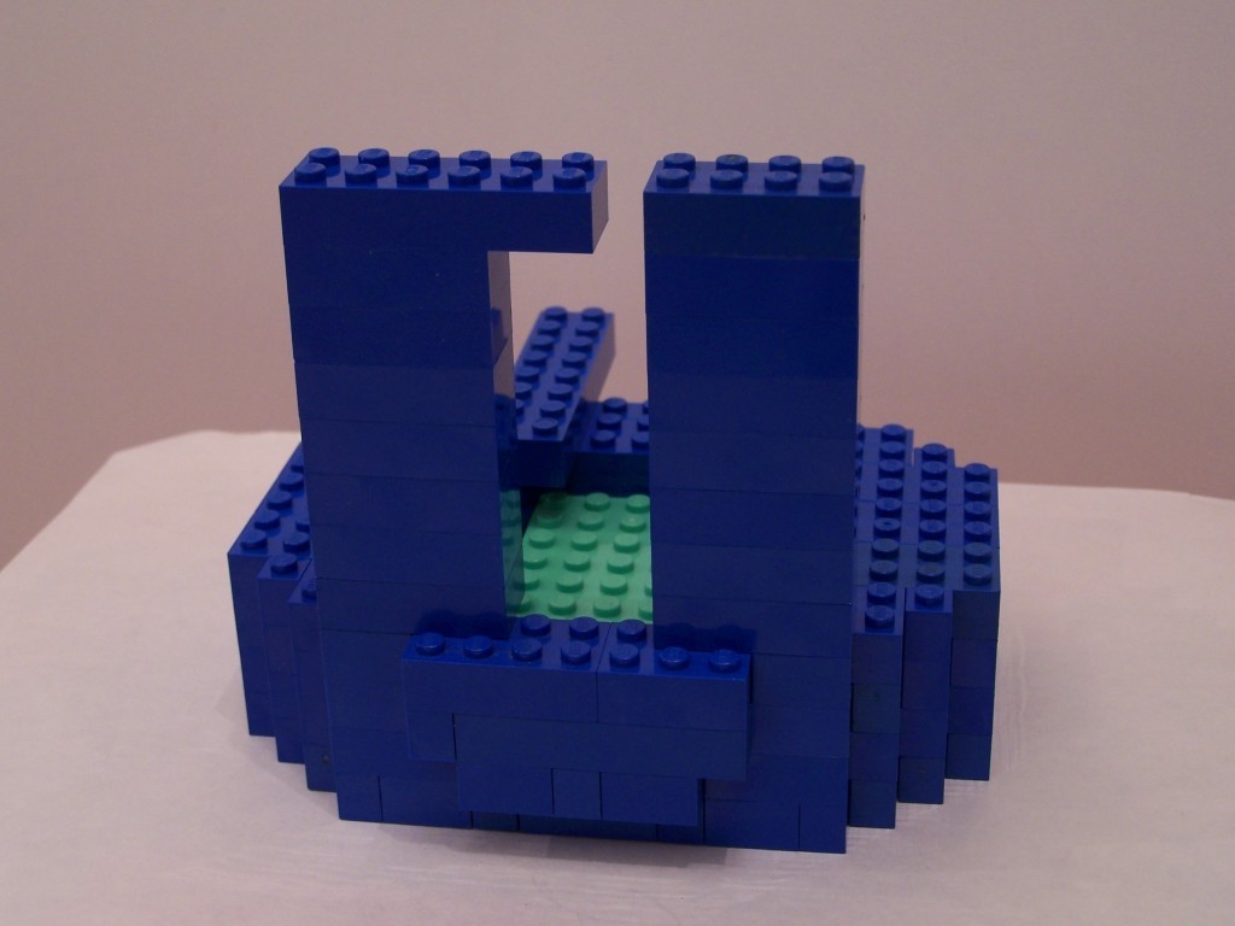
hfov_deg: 32.7
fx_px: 2105
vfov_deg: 24.8
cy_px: 463
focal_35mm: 59
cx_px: 618
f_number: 3.1
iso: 80
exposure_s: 1/3
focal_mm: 9.8
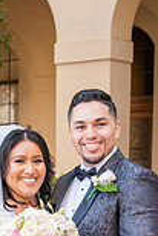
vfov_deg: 13.9
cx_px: 23
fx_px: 920
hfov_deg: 9.8
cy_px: 337
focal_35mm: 140
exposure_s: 1/200
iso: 640
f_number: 4.5
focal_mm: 32
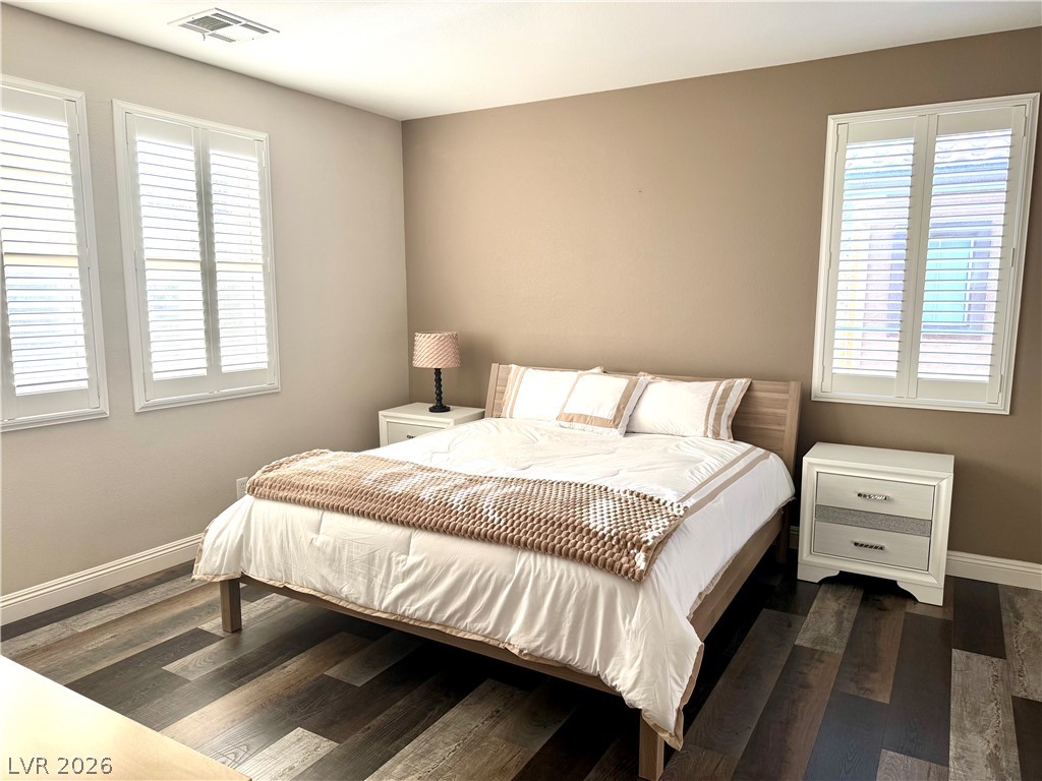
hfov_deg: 71.6
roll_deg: -0.8
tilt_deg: -9.5
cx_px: 521
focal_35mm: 24
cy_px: 390
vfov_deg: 56.8
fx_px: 722
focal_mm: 6.76
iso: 80
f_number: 1.78
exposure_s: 1/251
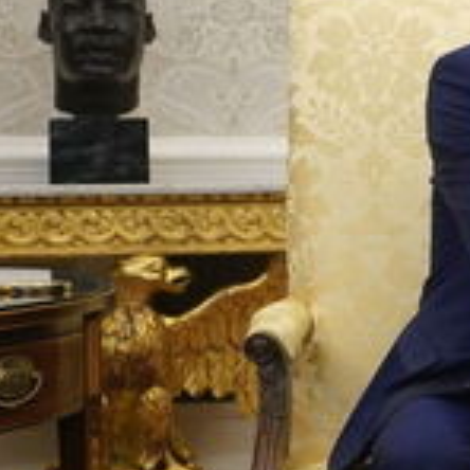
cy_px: 192
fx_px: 2473
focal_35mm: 161
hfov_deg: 9.9
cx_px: 1029
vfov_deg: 10.9
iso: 1600
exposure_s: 1/500
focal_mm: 35
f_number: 2.8
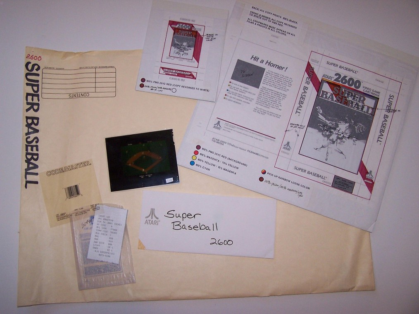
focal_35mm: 38
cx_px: 210
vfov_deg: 37.7
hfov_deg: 49.0
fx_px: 460
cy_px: 157
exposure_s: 1/60
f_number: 2.8
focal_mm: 6.3
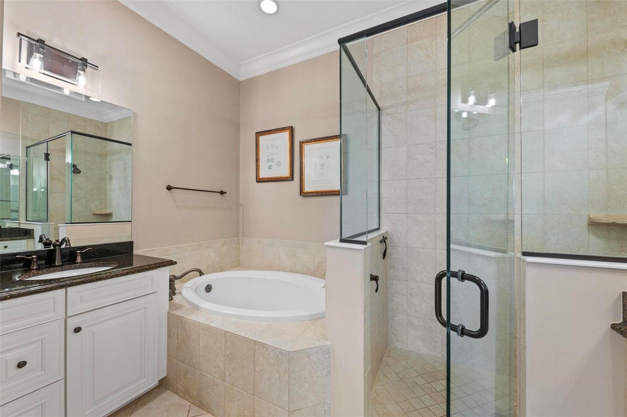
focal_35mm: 14
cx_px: 314
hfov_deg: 104.3
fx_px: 244
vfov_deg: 81.1
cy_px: 208
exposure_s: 1/6
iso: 400
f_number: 8
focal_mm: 14
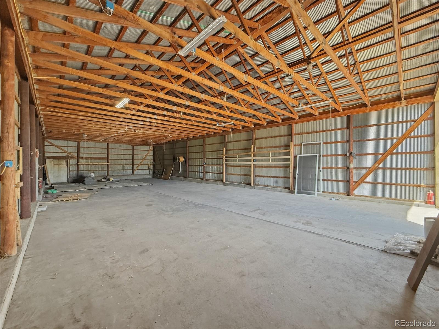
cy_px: 164
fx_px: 178
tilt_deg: -0.1
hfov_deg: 102.1
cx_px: 220
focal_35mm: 14
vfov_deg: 85.7
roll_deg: -0.7
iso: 320
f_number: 2.2
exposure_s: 1/120
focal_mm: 2.2
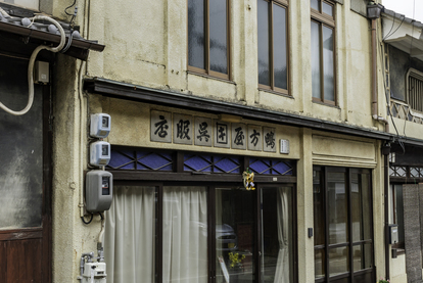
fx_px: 597
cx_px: 200
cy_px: 133
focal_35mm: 51
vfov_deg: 26.7
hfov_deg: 39.0
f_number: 8
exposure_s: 1/125
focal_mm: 23.7
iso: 160
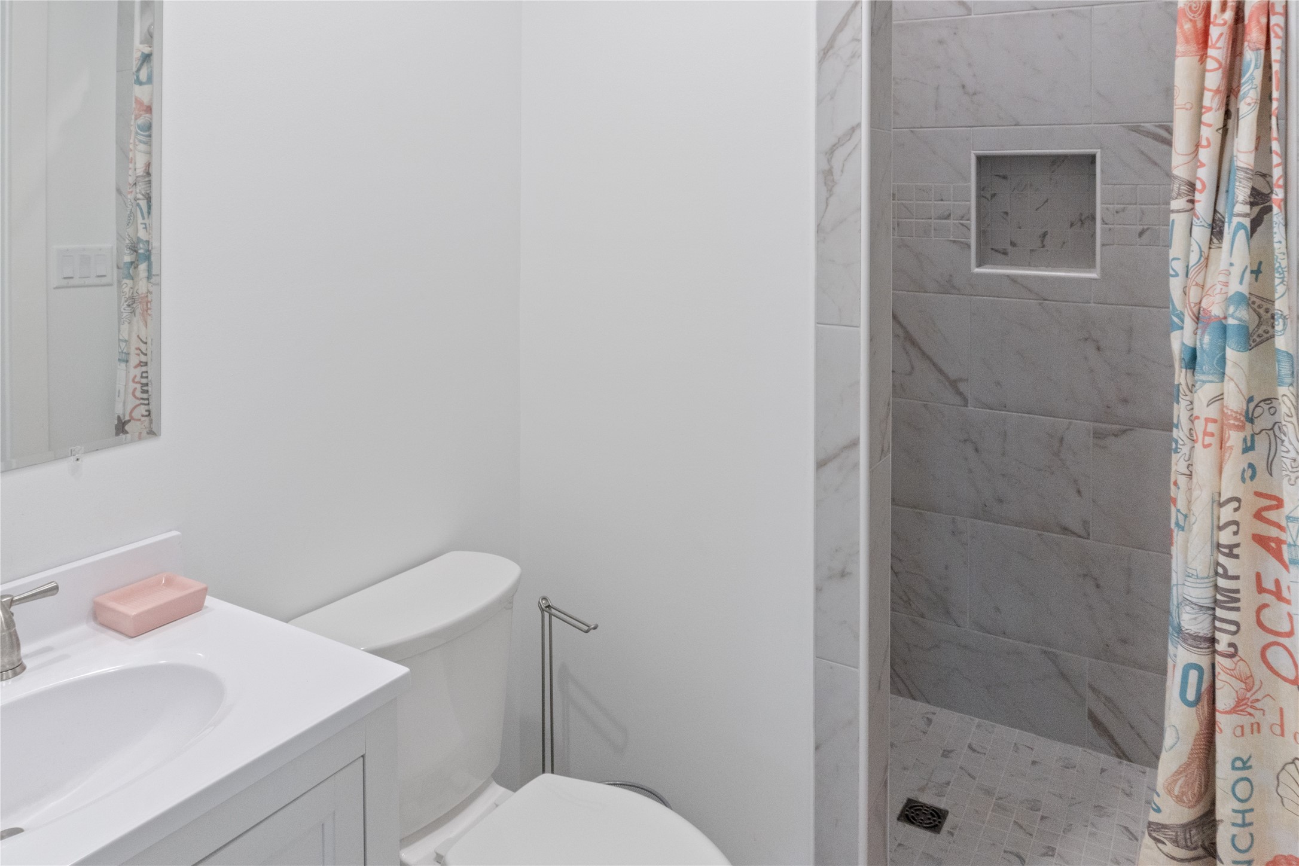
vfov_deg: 53.1
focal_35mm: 24
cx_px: 650
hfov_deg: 73.7
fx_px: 866
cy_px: 433
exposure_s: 1/30
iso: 1000
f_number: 11
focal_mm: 16
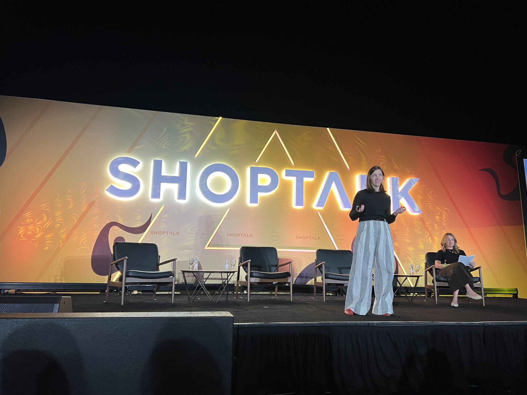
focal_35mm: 26
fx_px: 396
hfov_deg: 67.3
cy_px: 198
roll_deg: -0.7
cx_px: 264
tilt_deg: +10.1
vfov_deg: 53.1
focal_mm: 5.7
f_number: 1.5
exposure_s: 1/92
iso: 125
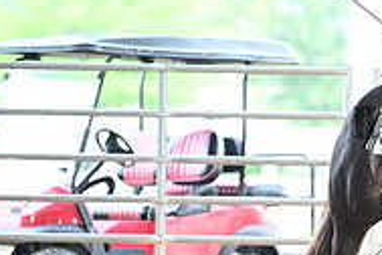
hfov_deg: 3.4
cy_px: 139
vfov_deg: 2.2
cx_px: 530
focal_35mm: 613
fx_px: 6504
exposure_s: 1/392
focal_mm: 200
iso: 500
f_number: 3.5
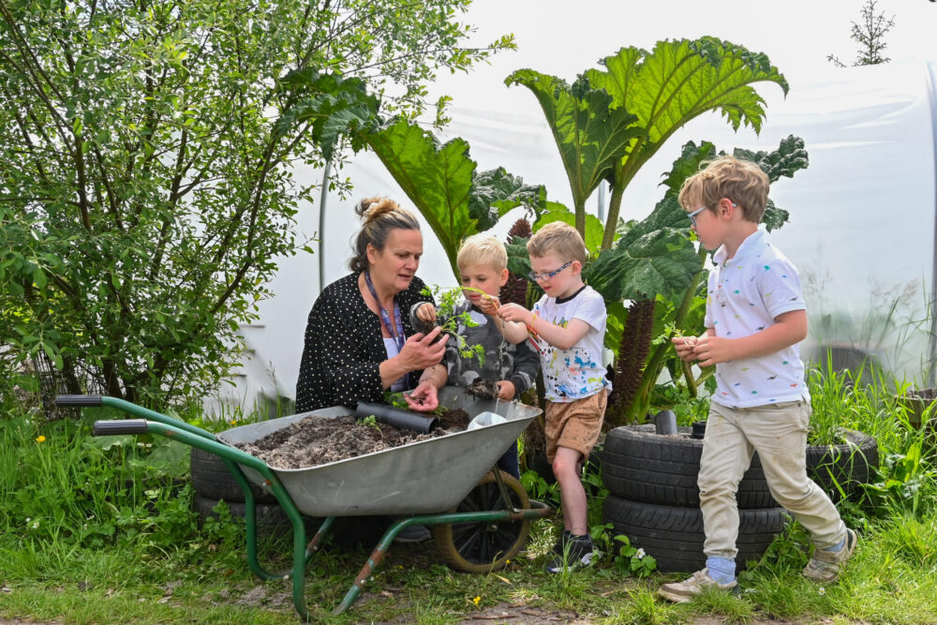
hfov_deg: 53.1
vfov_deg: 36.9
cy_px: 312
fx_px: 937
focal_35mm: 36
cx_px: 468
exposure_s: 1/320
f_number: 10
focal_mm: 24
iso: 400
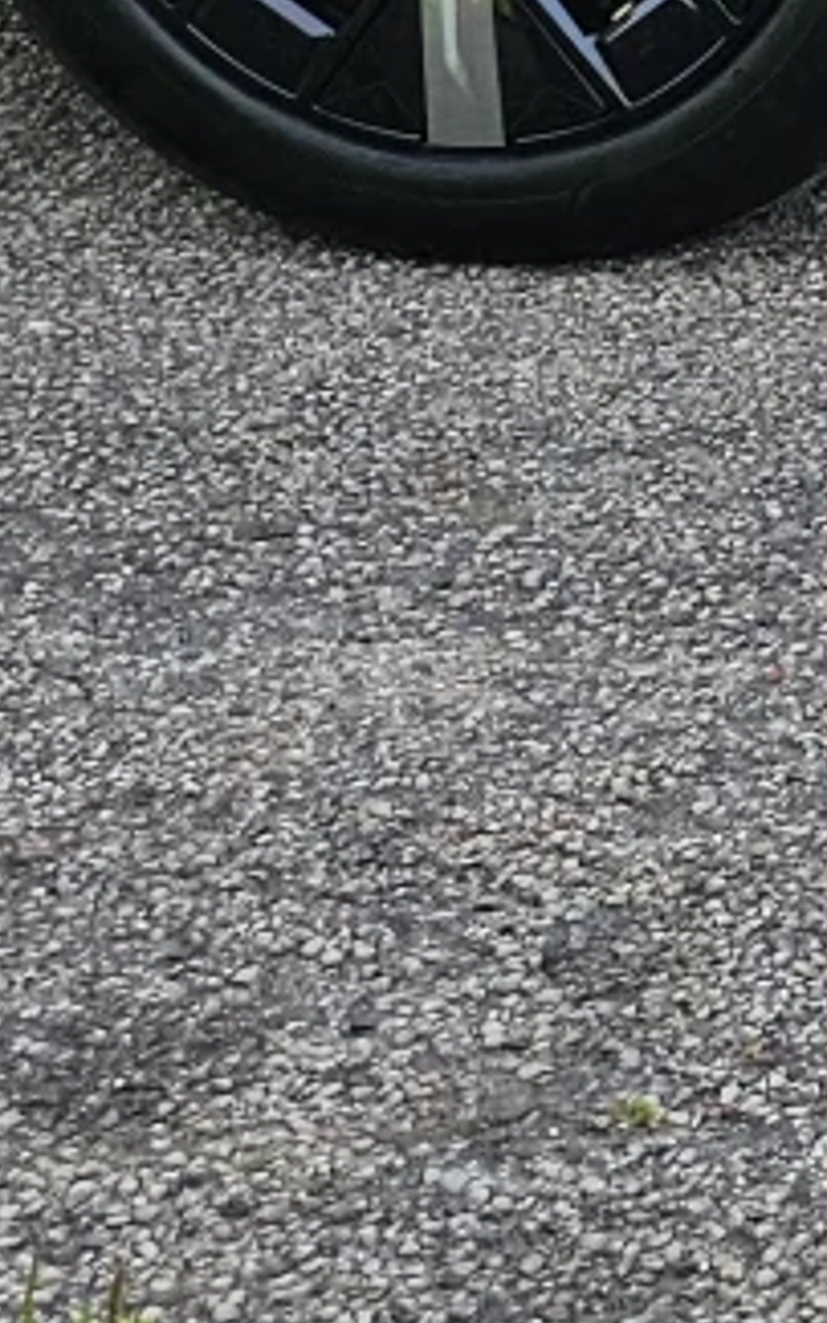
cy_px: -635
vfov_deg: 13.7
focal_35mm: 144
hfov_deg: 7.8
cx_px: 2530
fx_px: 5195
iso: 10
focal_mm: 6.3
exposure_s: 1/258
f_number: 1.7
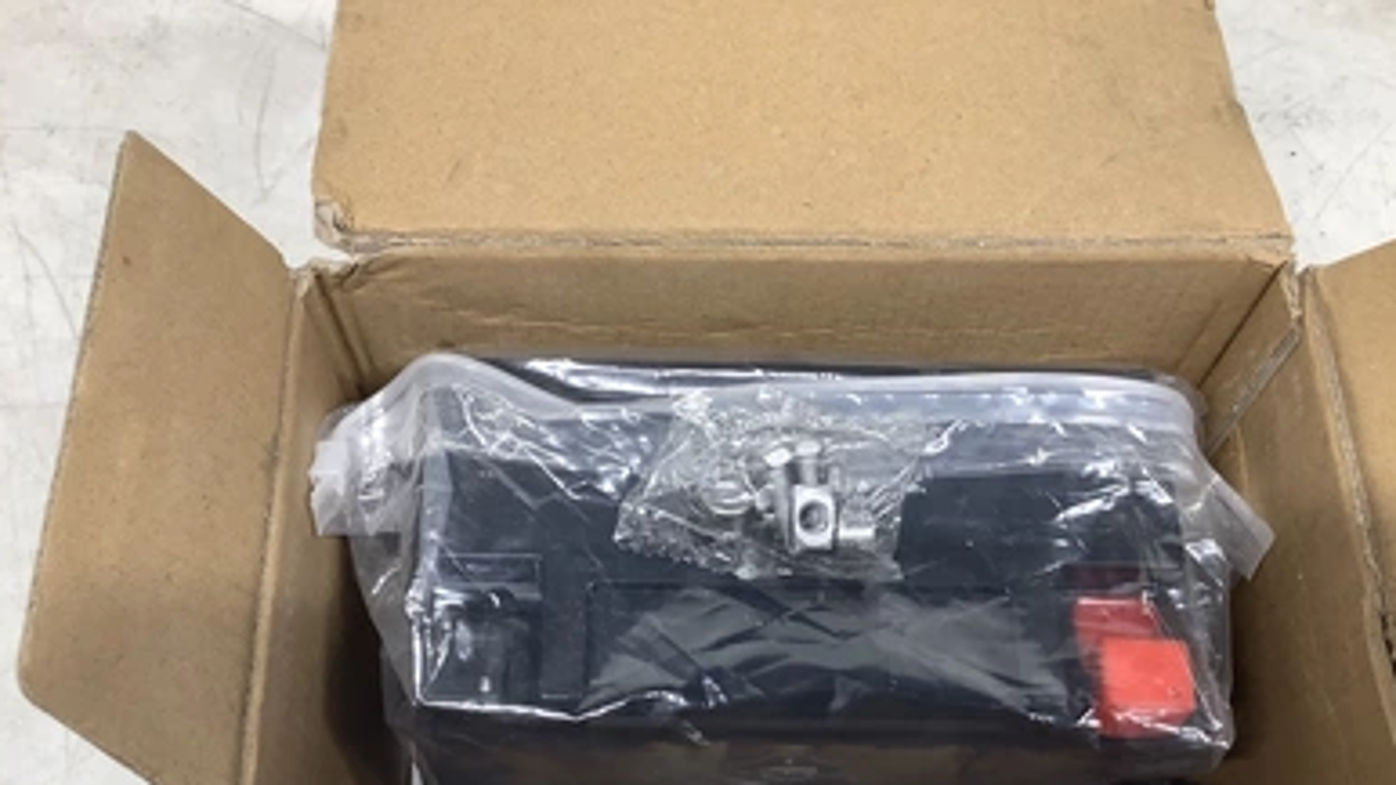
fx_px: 1295
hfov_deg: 56.6
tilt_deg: -66.7
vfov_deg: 33.5
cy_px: 506
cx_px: 702
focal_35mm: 35
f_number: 2.4
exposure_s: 1/60
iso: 64
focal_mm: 3.3
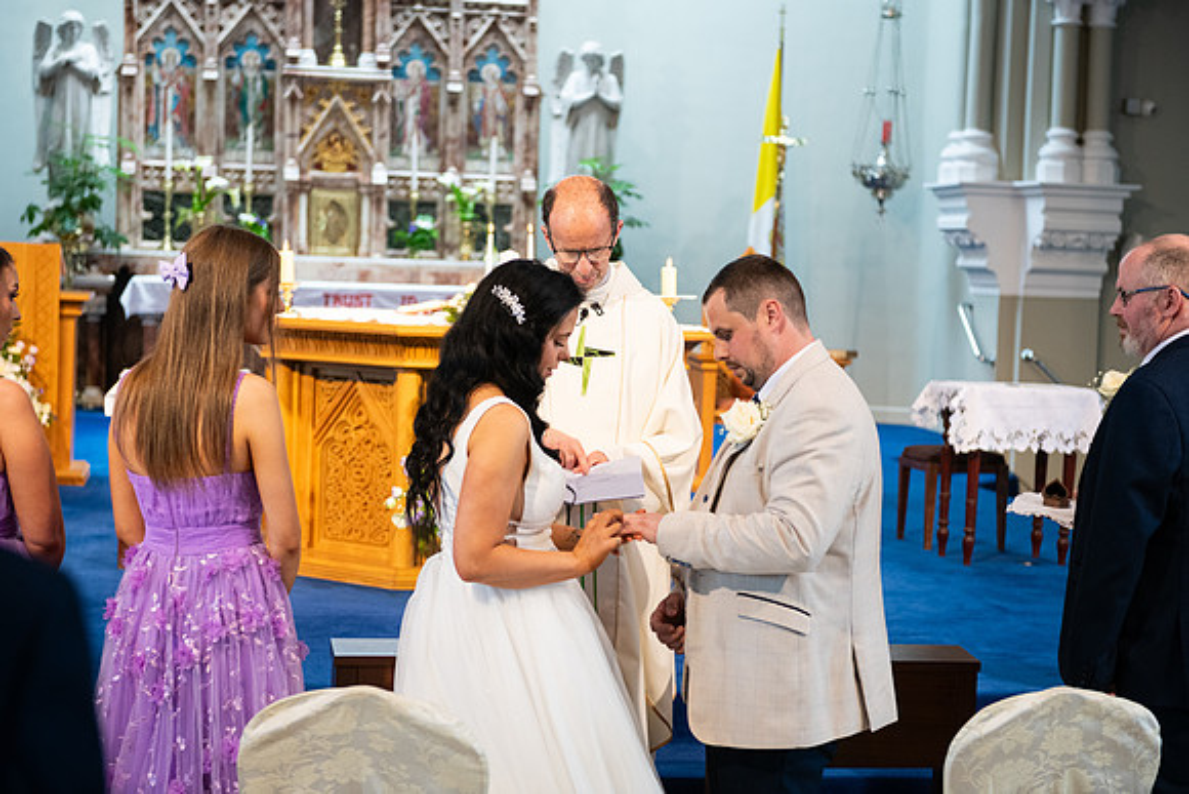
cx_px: 594
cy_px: 397
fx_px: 2048
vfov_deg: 21.9
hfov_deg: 32.4
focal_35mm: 62
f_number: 3.5
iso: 800
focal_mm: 62
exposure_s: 1/160
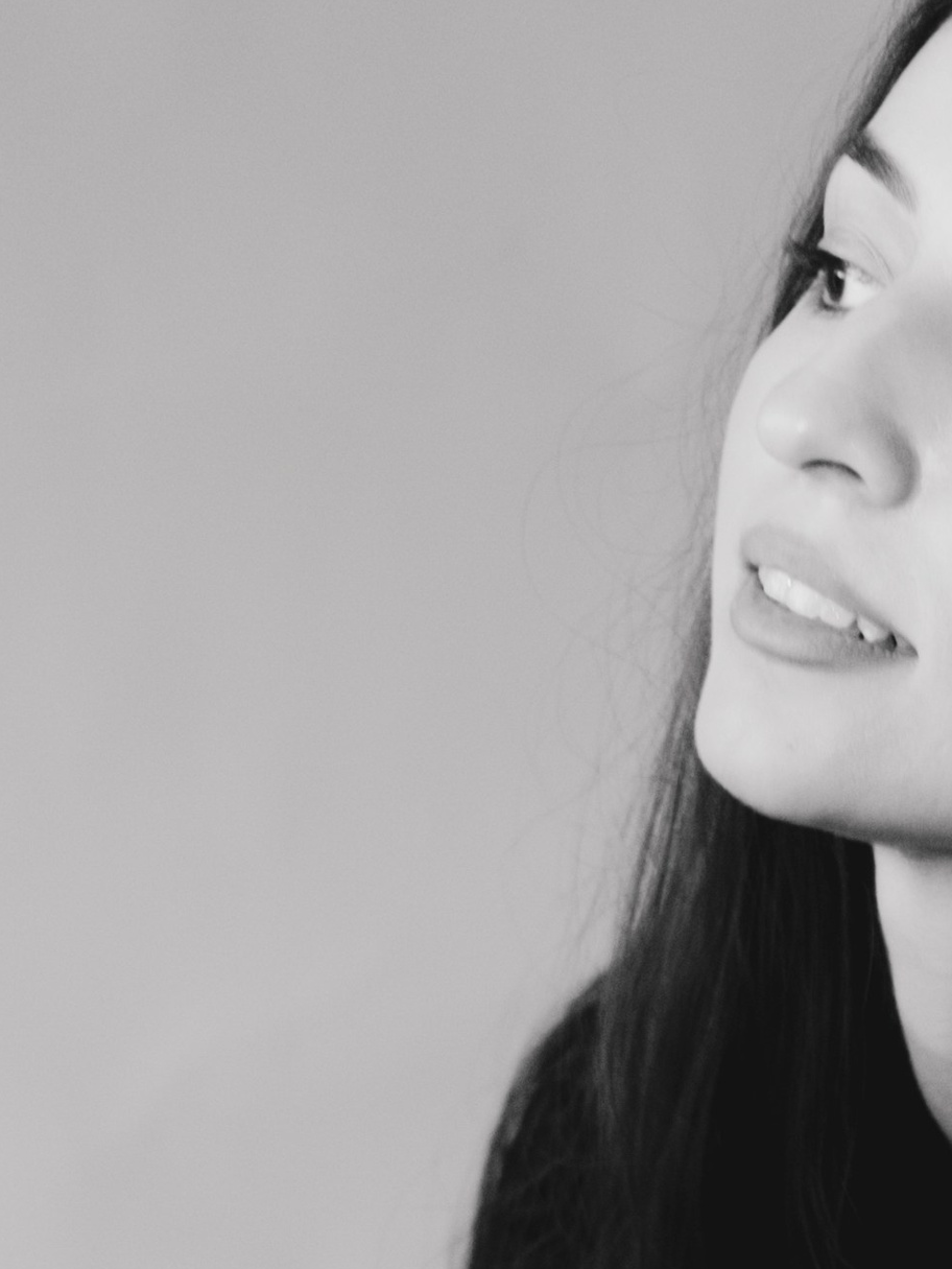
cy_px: 1718
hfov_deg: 9.2
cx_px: 926
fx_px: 5901
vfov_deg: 11.9
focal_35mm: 161
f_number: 2
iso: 800
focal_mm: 35
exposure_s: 1/125
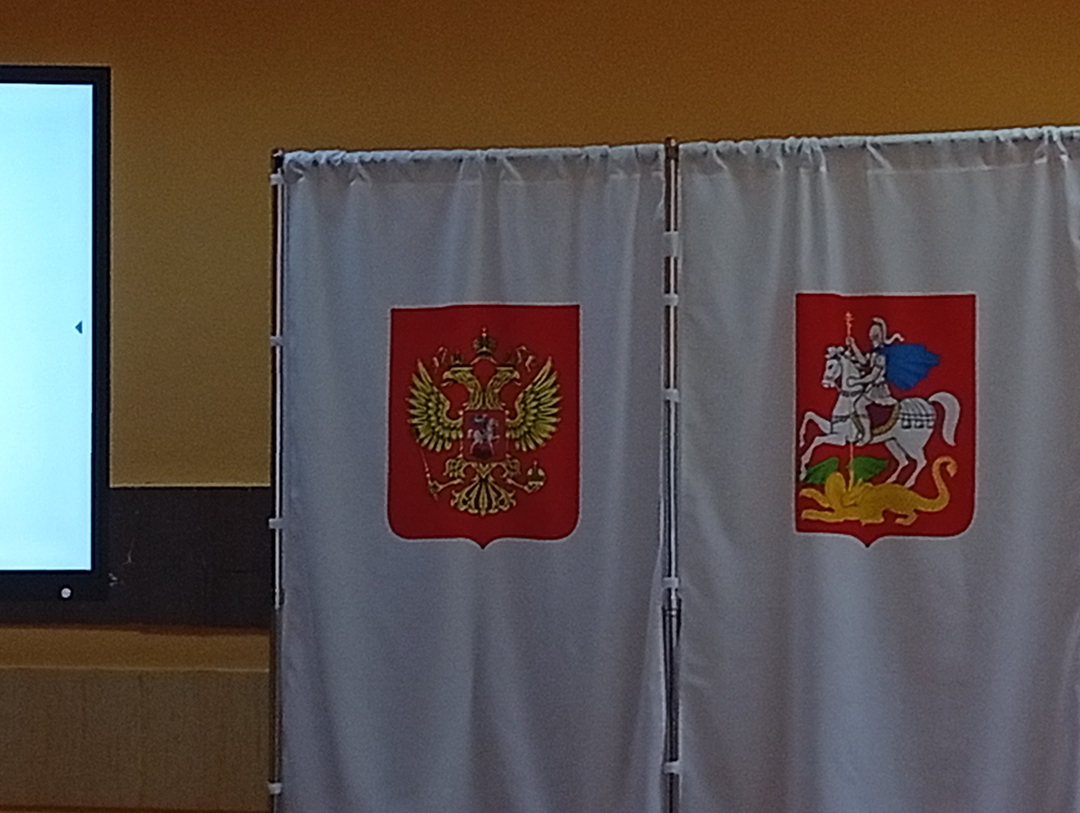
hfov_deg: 16.0
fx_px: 3812
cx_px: 176
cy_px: 373
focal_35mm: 122
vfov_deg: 12.2
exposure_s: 1/50
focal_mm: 3.96
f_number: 1.8
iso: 151
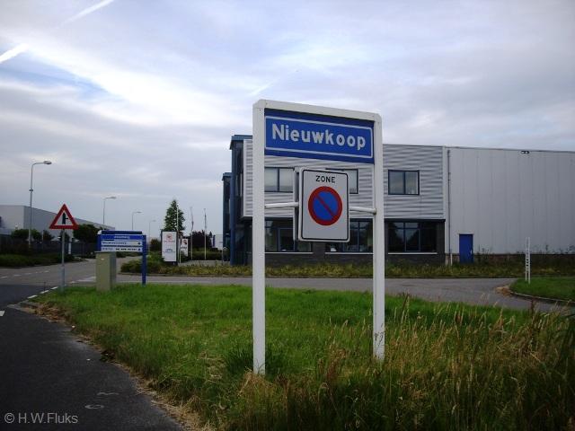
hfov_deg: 49.0
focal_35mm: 38
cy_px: 216
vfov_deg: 37.7
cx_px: 288
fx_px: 631
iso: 64
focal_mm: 7.9
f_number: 2.8
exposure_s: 1/200
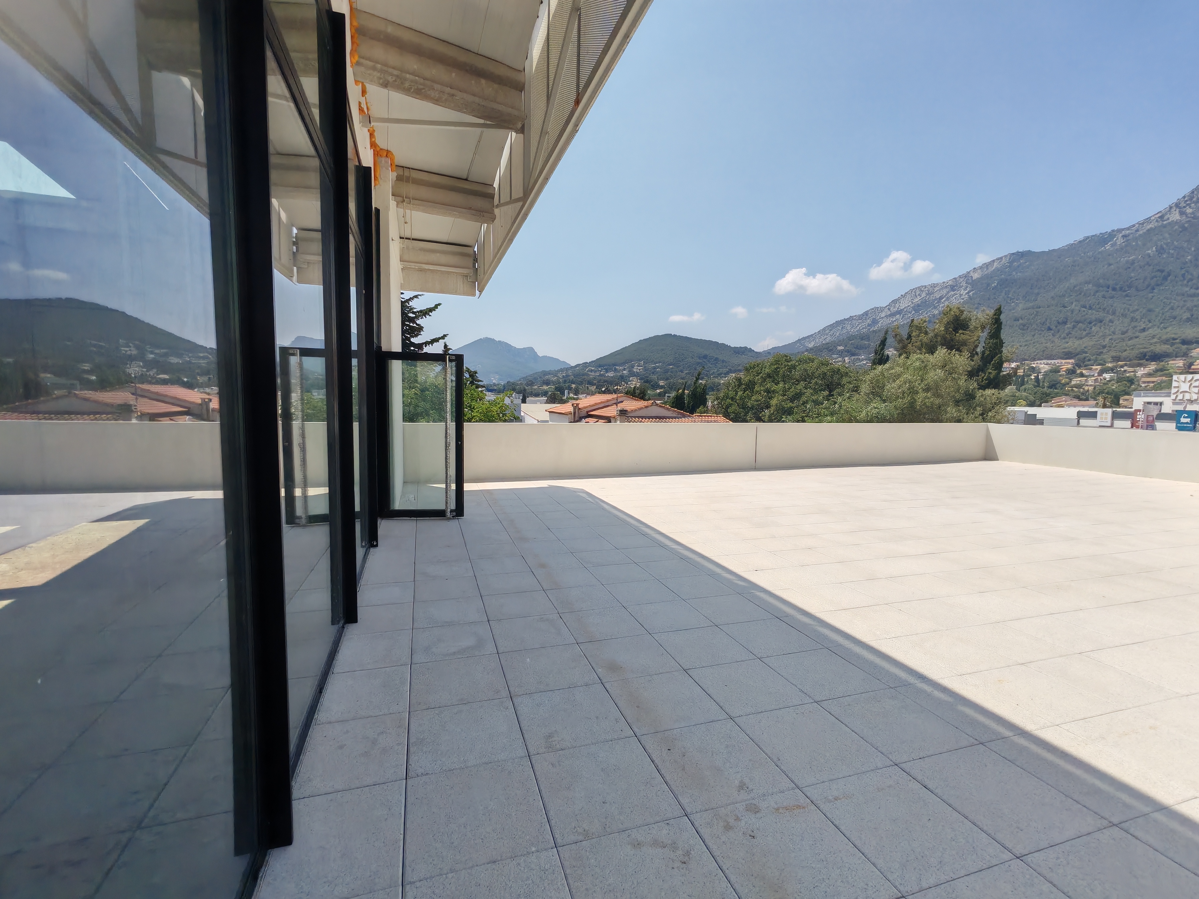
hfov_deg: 94.5
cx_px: 600
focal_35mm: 16
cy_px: 450
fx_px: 554
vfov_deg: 78.1
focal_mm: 1.96
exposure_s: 1/2100
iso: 50
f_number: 2.2
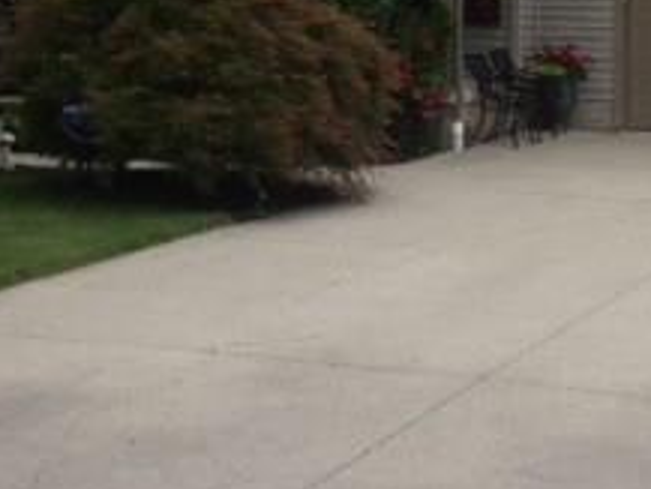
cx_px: 399
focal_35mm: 103
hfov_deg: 19.0
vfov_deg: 14.0
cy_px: -69
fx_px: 1938
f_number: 2.4
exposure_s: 1/1082
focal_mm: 4.28
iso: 50
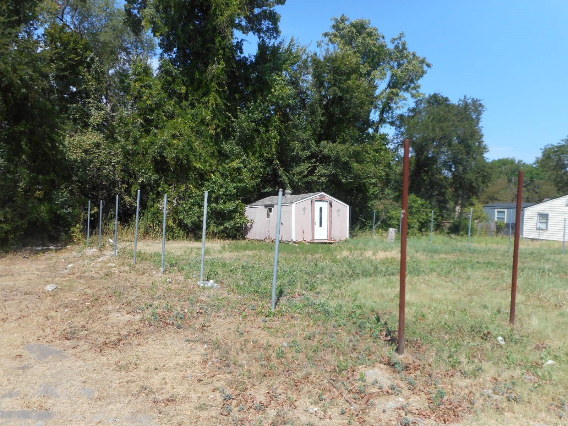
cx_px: 284
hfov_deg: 69.4
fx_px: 410
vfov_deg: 54.9
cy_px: 213
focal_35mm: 25
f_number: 3.7
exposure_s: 1/500
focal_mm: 4.5
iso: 80
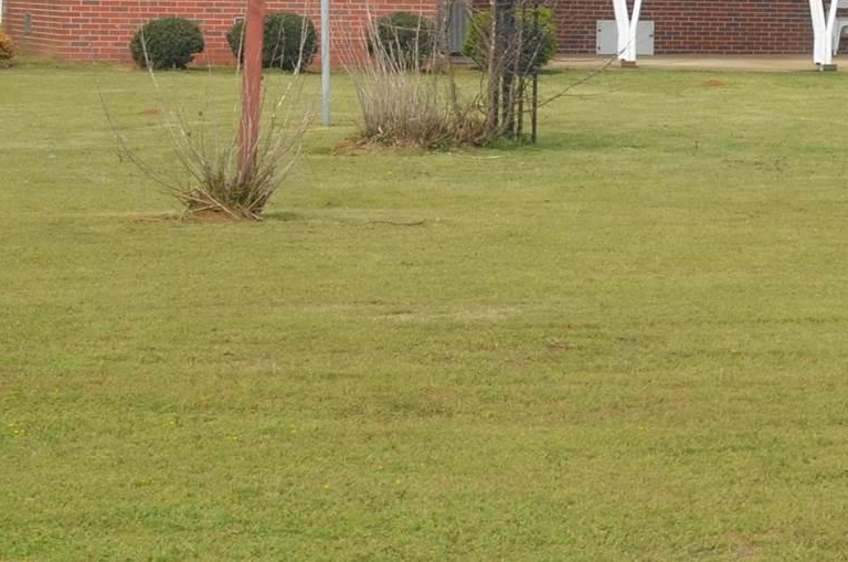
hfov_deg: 13.4
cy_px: -11
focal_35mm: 144
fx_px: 3386
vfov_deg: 9.4
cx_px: 1302
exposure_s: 1/250
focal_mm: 24
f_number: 8
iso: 100
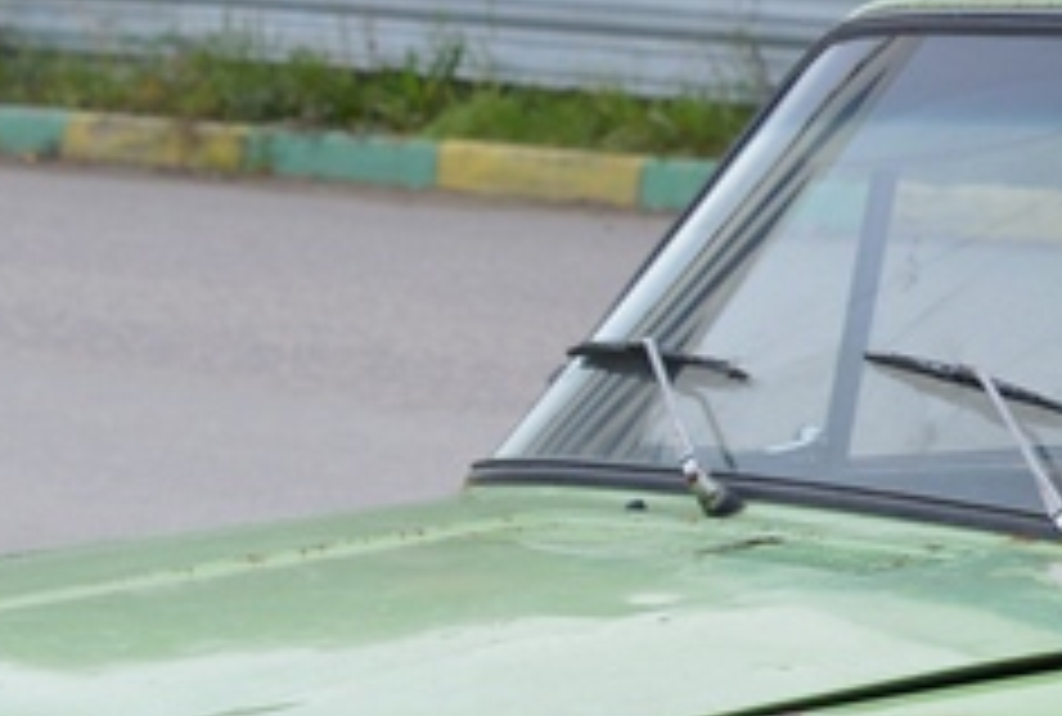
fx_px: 8760
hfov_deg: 6.9
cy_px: 144
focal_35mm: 296
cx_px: 1426
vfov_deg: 4.7
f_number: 5.6
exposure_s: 1/320
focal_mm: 50
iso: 400
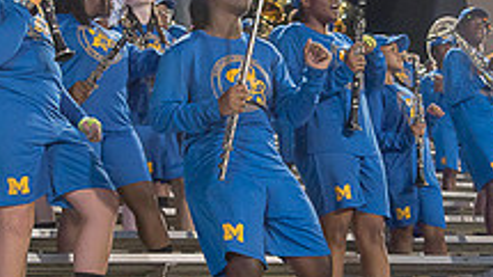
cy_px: 149
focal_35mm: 96
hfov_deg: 22.2
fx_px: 1255
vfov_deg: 12.6
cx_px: 238
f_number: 4
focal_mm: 34
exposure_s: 1/200
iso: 2000
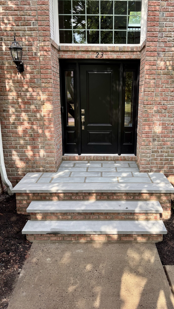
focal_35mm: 29
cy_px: 154
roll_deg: -0.3
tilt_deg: -14.5
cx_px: 107
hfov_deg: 40.0
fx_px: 238
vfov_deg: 66.1
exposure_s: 1/264
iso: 40
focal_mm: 5.96
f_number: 1.6
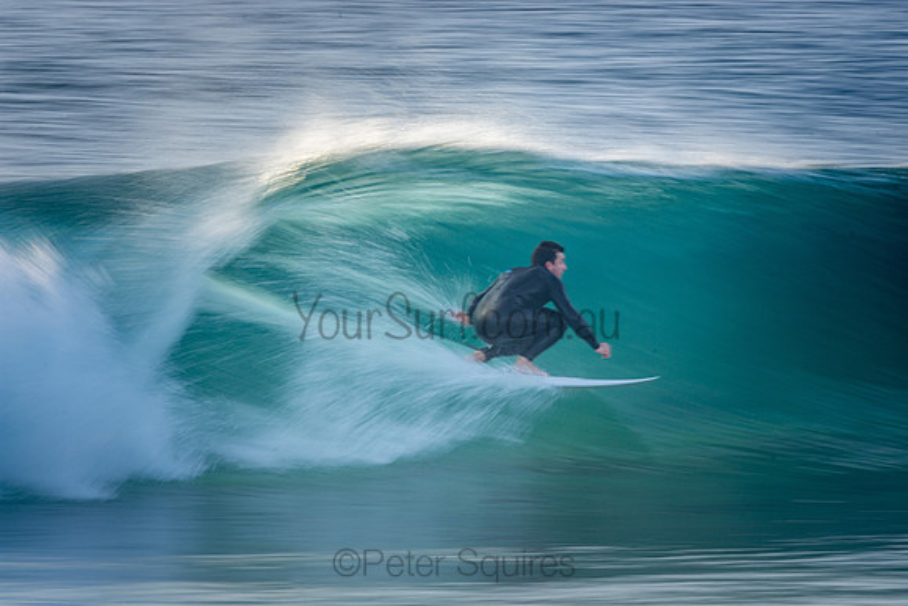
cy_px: 303
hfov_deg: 2.7
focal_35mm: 750
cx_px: 454
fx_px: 18920
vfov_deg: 1.8
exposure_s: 1/20
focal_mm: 500
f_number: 18
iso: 100
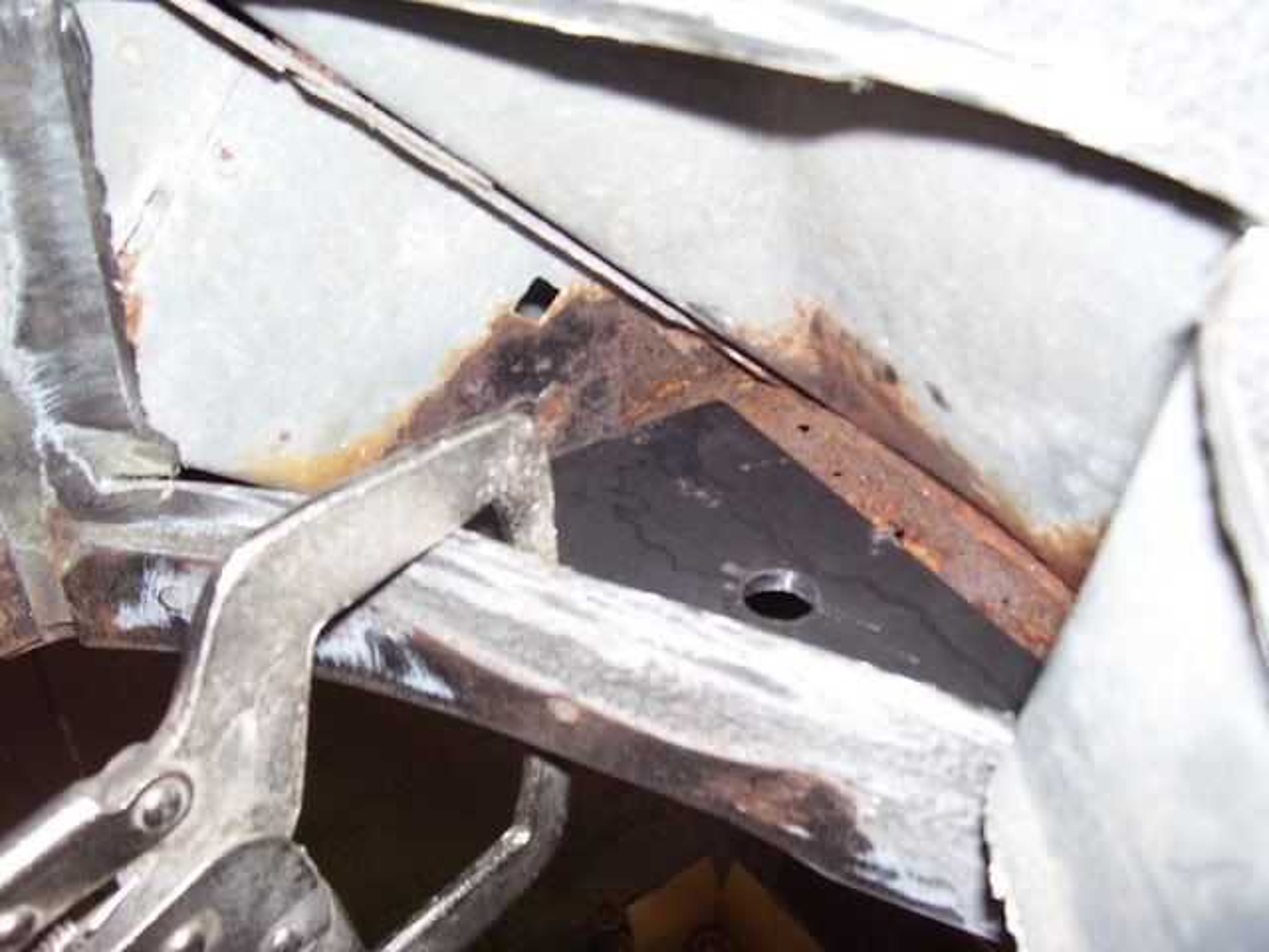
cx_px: 634
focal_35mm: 34
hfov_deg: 54.0
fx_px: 1246
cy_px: 476
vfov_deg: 41.8
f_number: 2.7
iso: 125
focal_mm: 5.6
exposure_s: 1/60
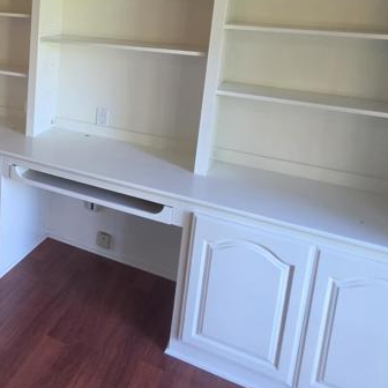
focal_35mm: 35
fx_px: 444
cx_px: -42
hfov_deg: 38.7
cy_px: 77
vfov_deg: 44.9
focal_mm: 2.2
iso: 200
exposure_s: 1/60
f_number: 1.9
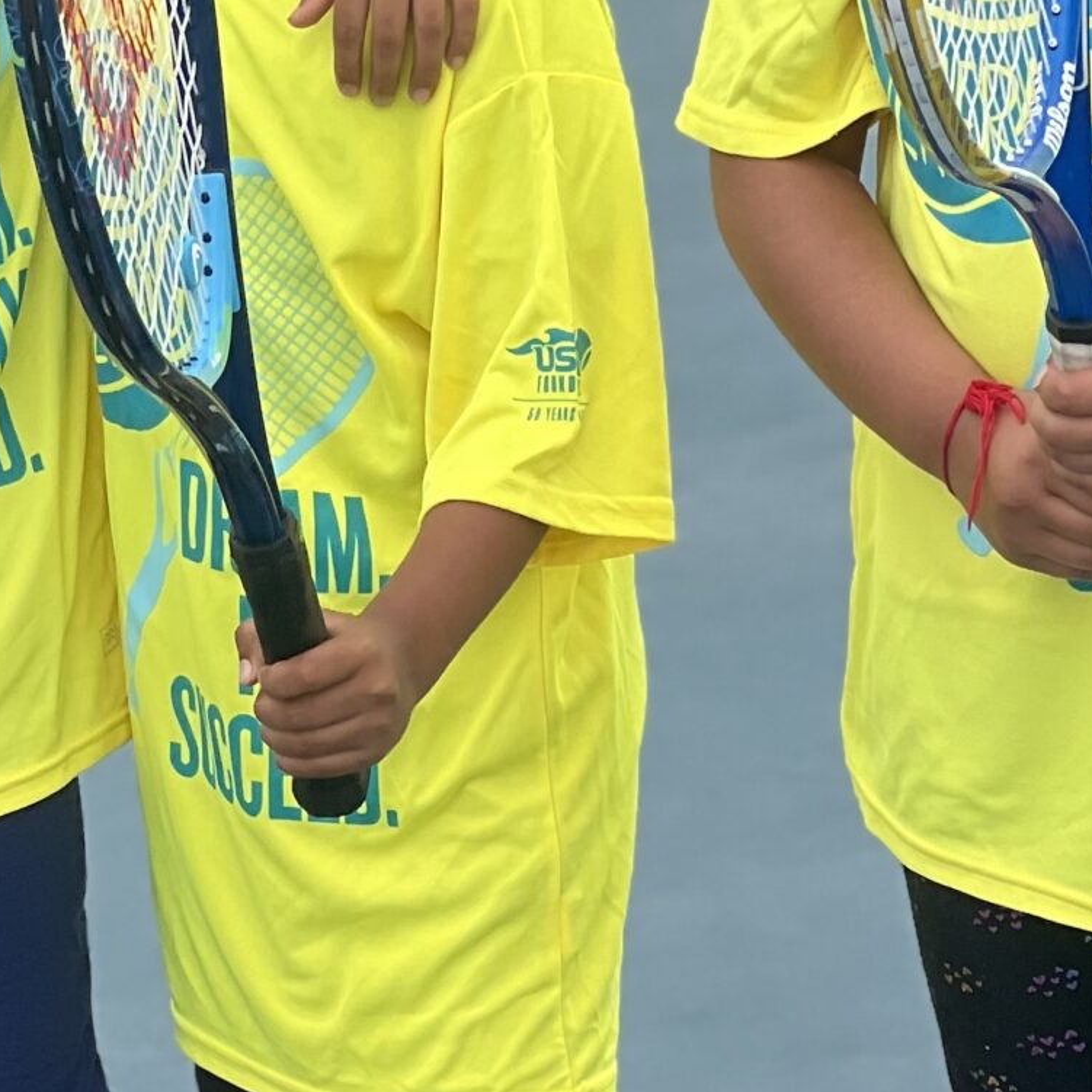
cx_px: 87
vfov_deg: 7.5
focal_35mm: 232
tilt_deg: -10.3
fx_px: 8280
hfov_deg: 7.5
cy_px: 302
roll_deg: +5.4
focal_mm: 9
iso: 32
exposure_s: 1/121
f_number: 2.8
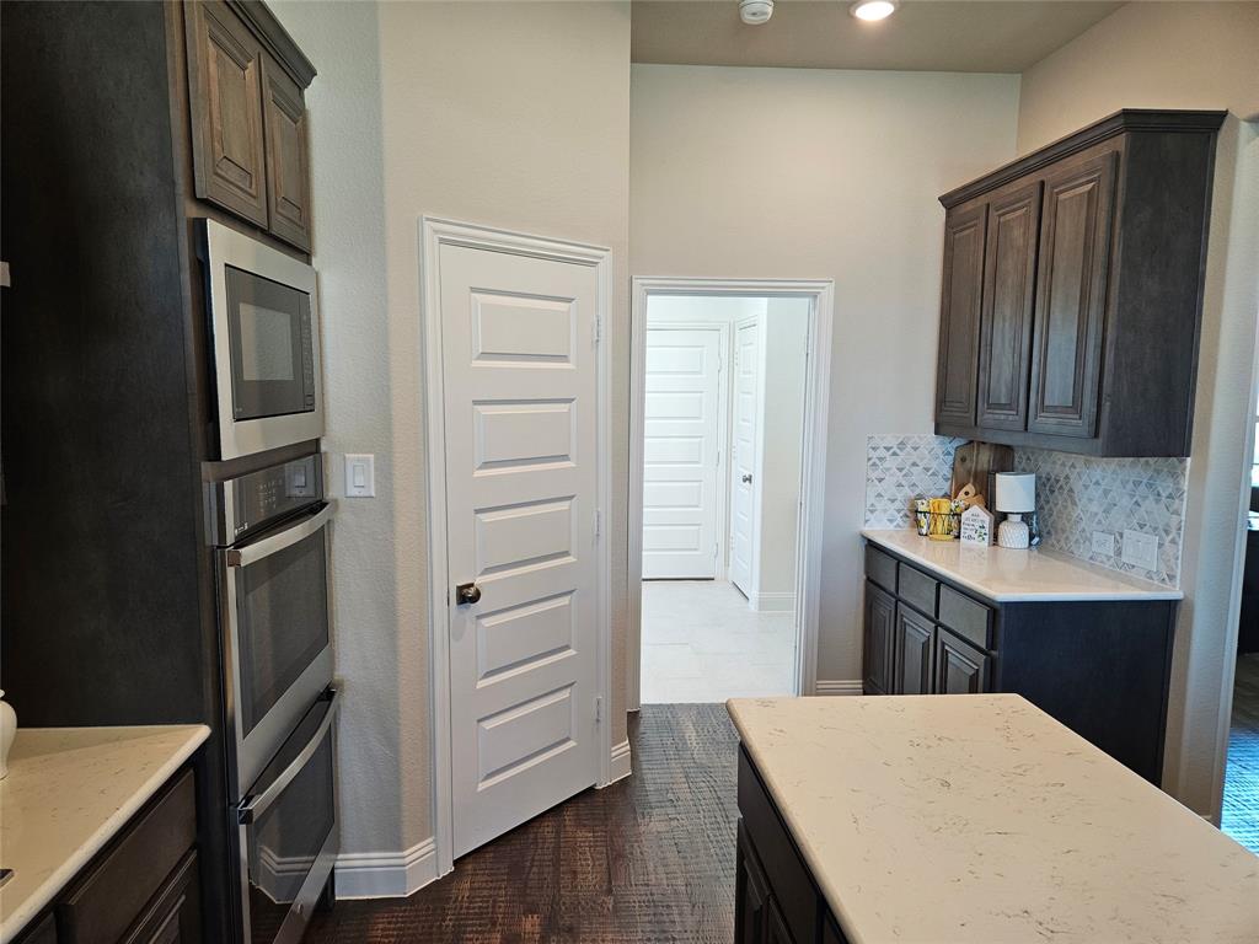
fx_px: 837
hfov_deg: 73.9
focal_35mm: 23
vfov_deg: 58.9
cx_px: 630
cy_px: 472
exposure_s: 1/120
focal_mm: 5.4
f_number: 1.8
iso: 125
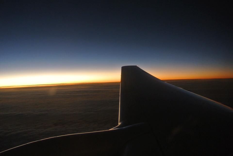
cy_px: 78
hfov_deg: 61.9
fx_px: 194
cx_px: 116
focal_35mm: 30
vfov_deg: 43.7
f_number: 3.5
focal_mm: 11.4
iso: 640
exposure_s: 1/60
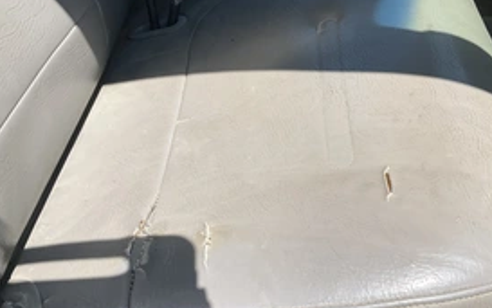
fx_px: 604
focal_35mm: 45
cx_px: 279
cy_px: 140
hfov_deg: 44.2
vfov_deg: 28.6
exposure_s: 1/1451
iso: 25
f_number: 1.8
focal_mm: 3
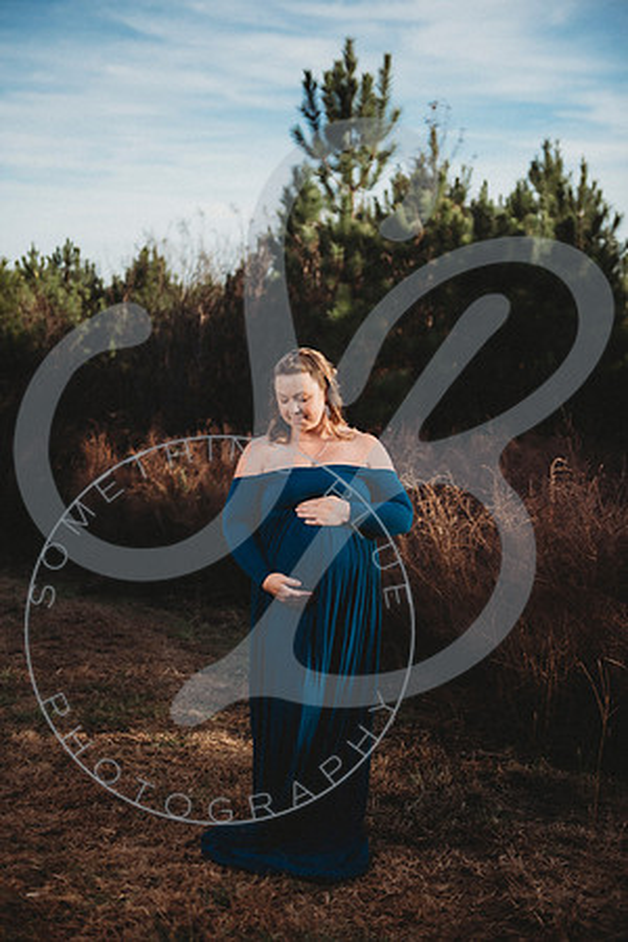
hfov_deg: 28.1
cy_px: 471
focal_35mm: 48
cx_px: 314
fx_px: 1256
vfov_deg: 41.1
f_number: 2.8
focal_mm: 48
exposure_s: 1/1000
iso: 100
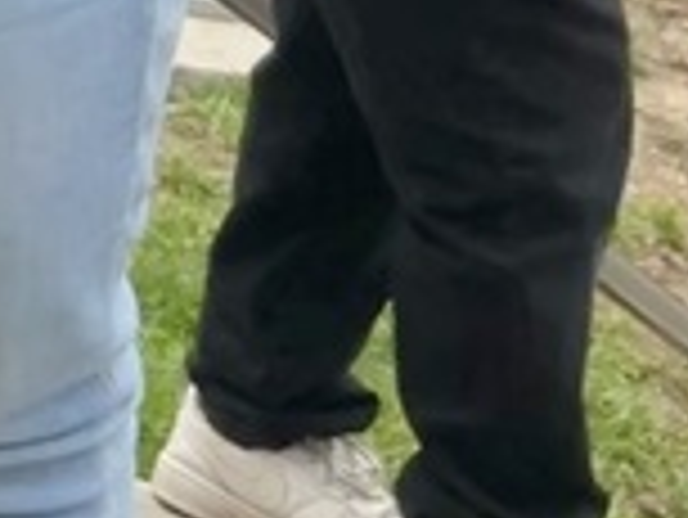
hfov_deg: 9.3
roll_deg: +0.5
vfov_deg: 6.7
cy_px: -1176
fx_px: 3859
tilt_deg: -10.0
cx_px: -890
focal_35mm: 194
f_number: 1.8
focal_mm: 3
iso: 16
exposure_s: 1/962
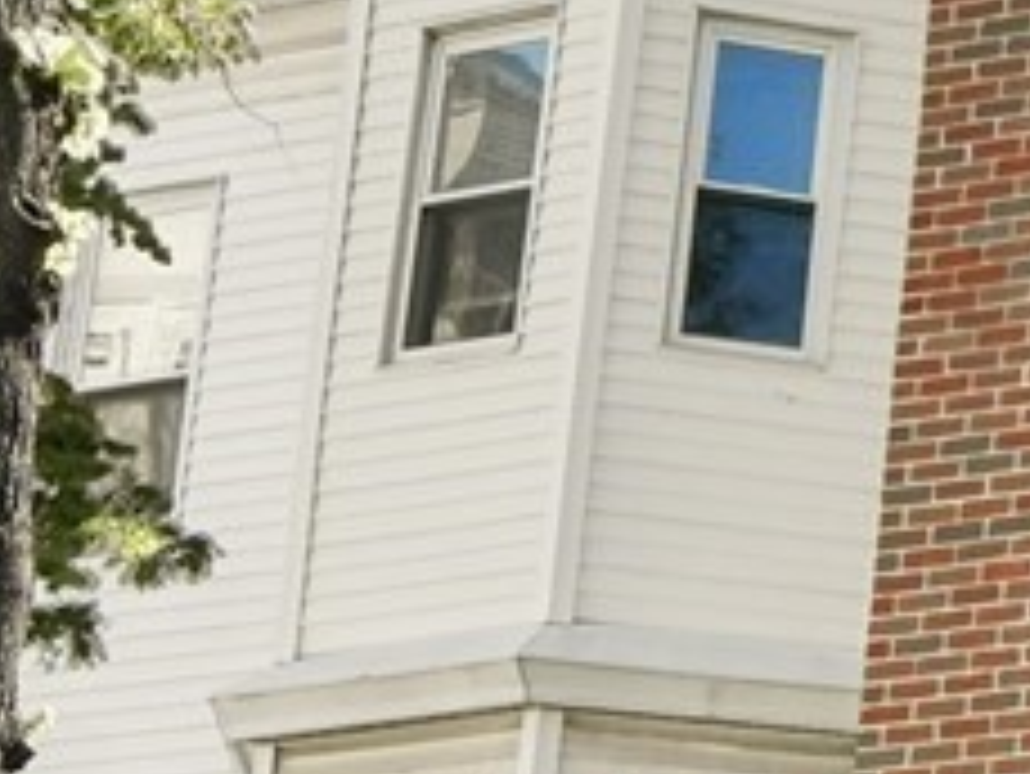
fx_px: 4347
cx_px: 3018
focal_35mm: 146
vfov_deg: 10.0
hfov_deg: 10.2
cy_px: -191
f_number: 9
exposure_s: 1/250
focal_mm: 17
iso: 640
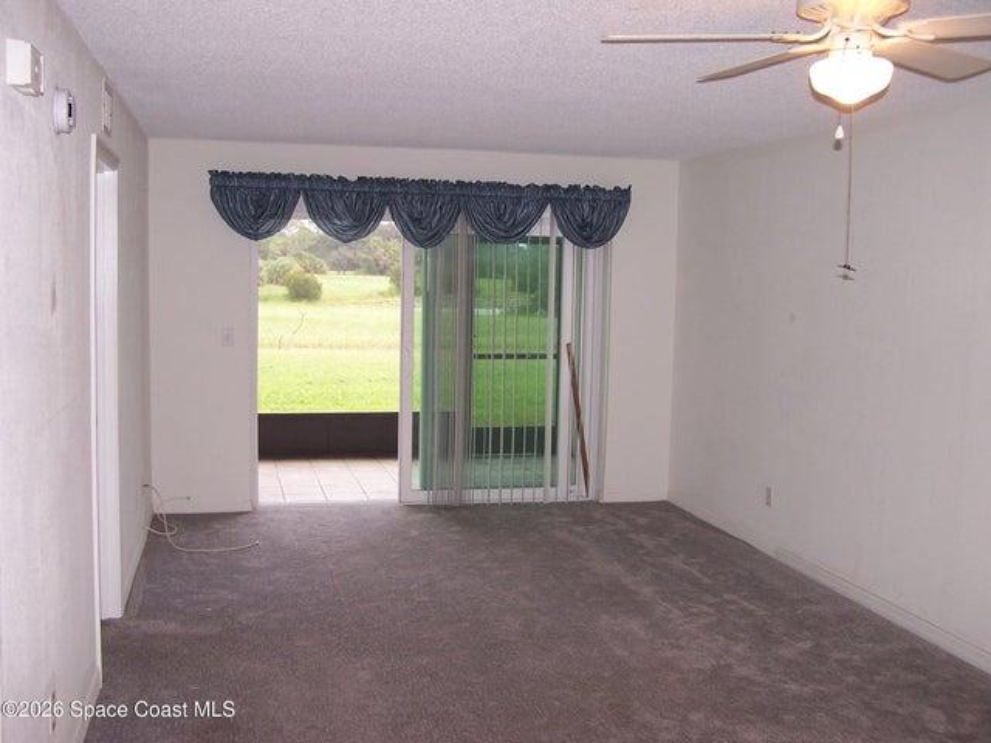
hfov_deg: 49.0
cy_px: 372
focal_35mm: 38
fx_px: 1088
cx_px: 496
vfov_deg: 37.7
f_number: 2.8
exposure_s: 1/60
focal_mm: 6.3
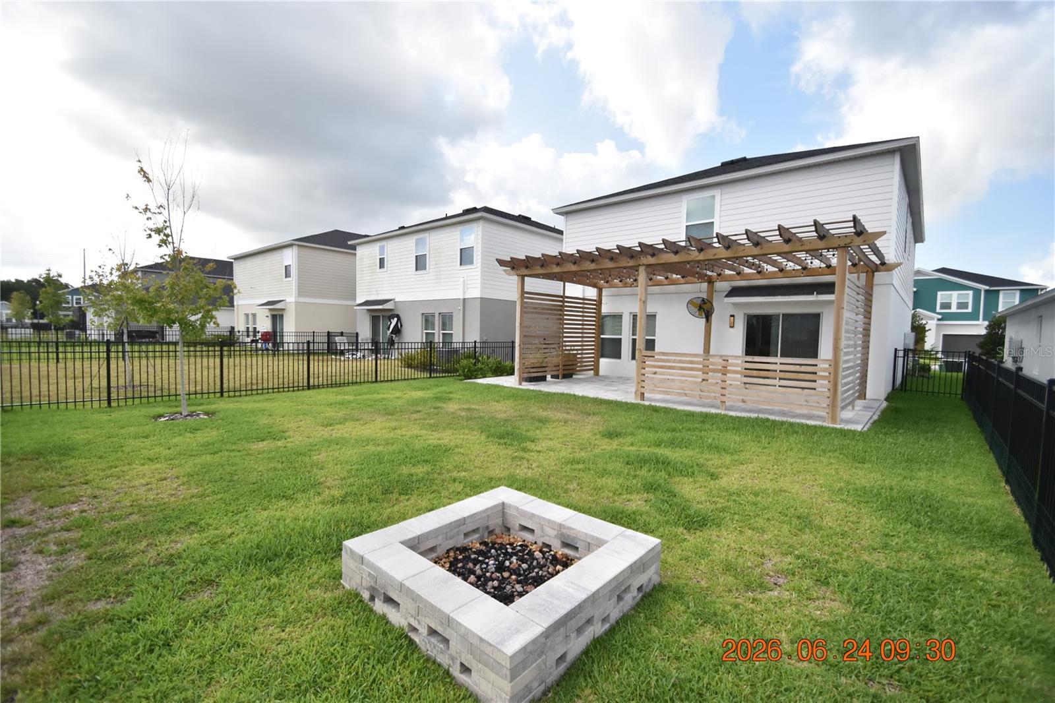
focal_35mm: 15
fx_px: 439
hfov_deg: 100.4
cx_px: 528
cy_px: 352
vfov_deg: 77.3
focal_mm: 10
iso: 800
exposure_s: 1/4000
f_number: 3.5
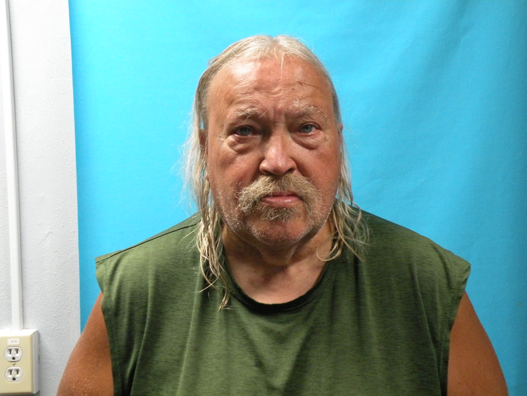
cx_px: 264
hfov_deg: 34.3
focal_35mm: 56
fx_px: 853
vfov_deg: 26.1
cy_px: 198
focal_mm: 9.8
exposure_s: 1/25.7
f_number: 3.5
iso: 400
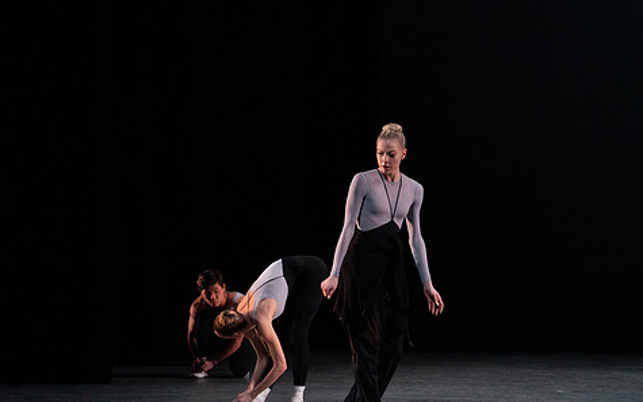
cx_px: 319
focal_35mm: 249
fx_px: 4364
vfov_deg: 5.3
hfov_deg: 8.4
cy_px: 217
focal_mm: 200
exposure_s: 1/500
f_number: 8
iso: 12800
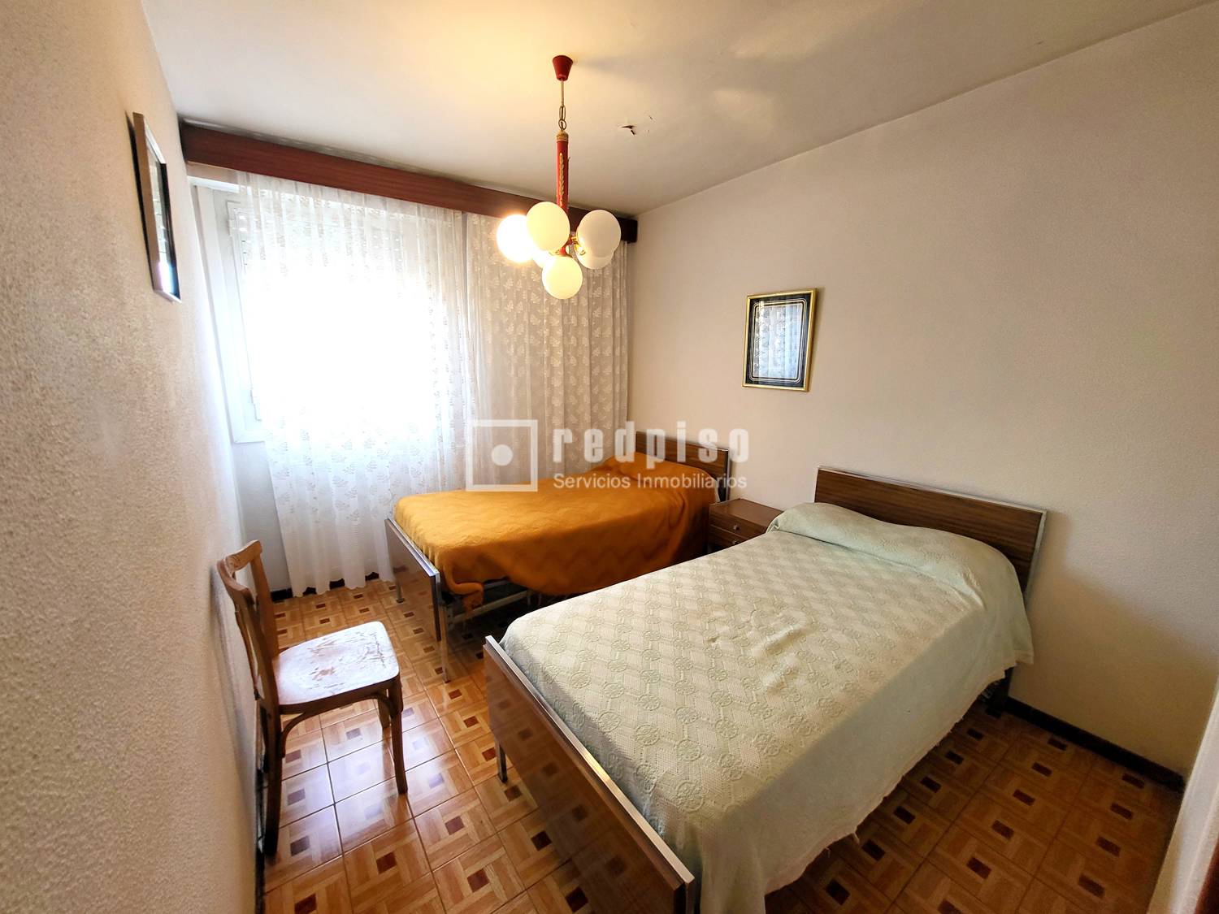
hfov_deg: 106.2
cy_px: 457
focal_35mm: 13
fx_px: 458
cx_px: 610
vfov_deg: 89.9
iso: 200
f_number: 2.2
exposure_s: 1/50
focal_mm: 1.74
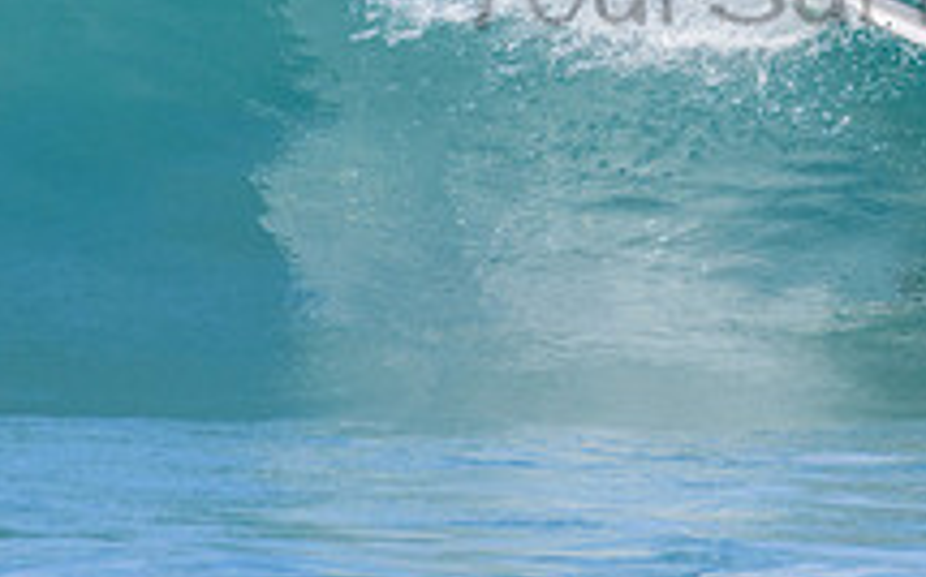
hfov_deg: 1.0
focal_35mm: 2061
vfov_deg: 0.6
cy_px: -75
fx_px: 51972
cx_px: 900
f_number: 5.6
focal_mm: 500
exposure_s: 1/2000
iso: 320
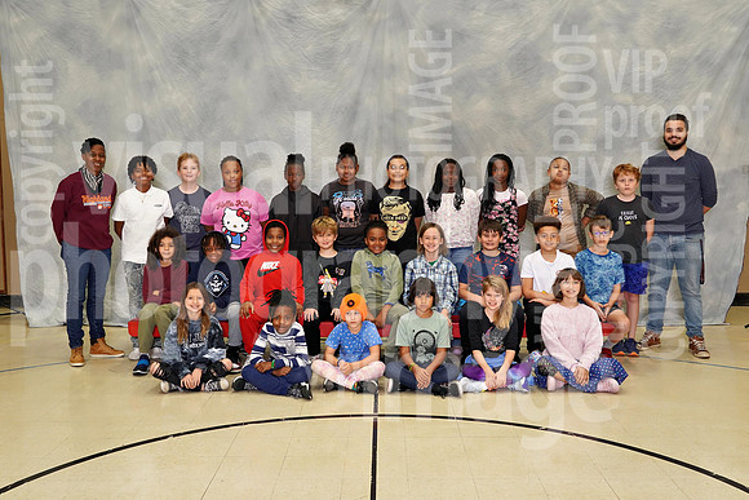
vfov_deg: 33.0
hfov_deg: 47.9
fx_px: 843
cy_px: 250
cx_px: 374
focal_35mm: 40
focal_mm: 27
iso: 800
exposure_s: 1/80
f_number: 8
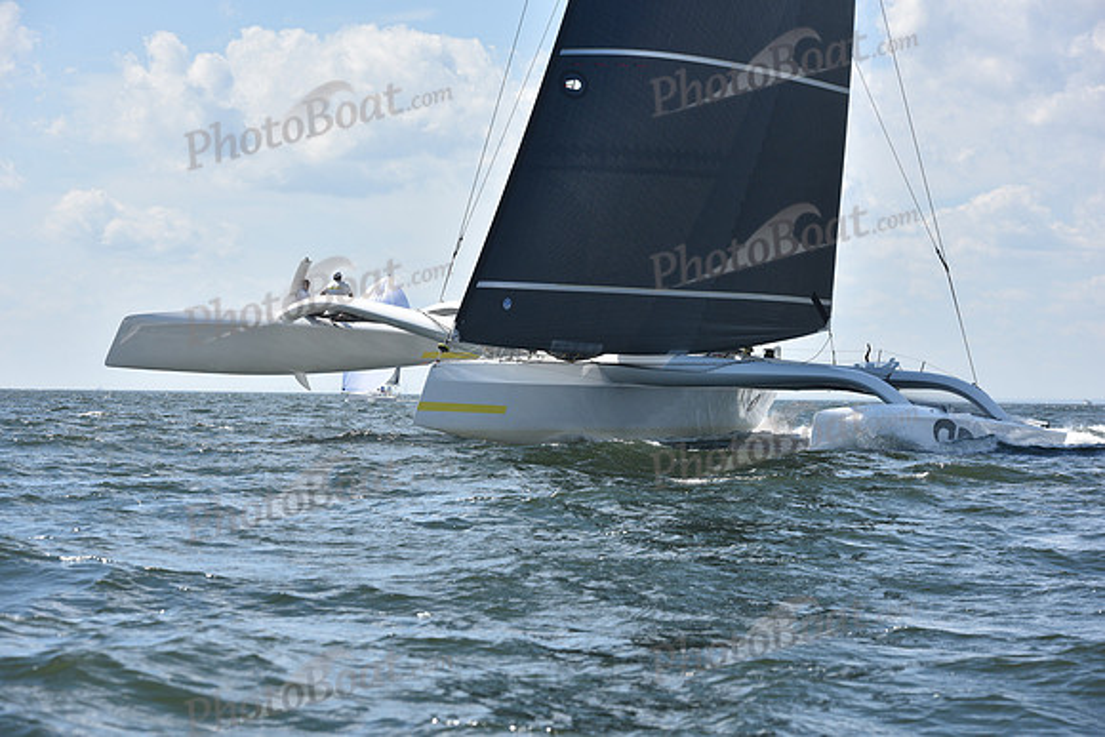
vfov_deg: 11.8
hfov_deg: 17.6
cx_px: 552
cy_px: 368
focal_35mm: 116
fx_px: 3561
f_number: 8
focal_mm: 116
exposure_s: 1/1250
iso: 320
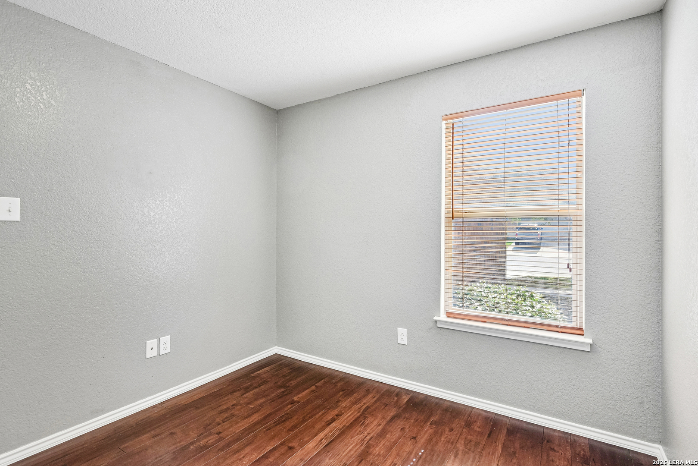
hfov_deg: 93.3
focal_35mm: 17
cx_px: 349
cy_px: 233
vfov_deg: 70.4
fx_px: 330
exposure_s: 1/25
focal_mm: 17
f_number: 8
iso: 400
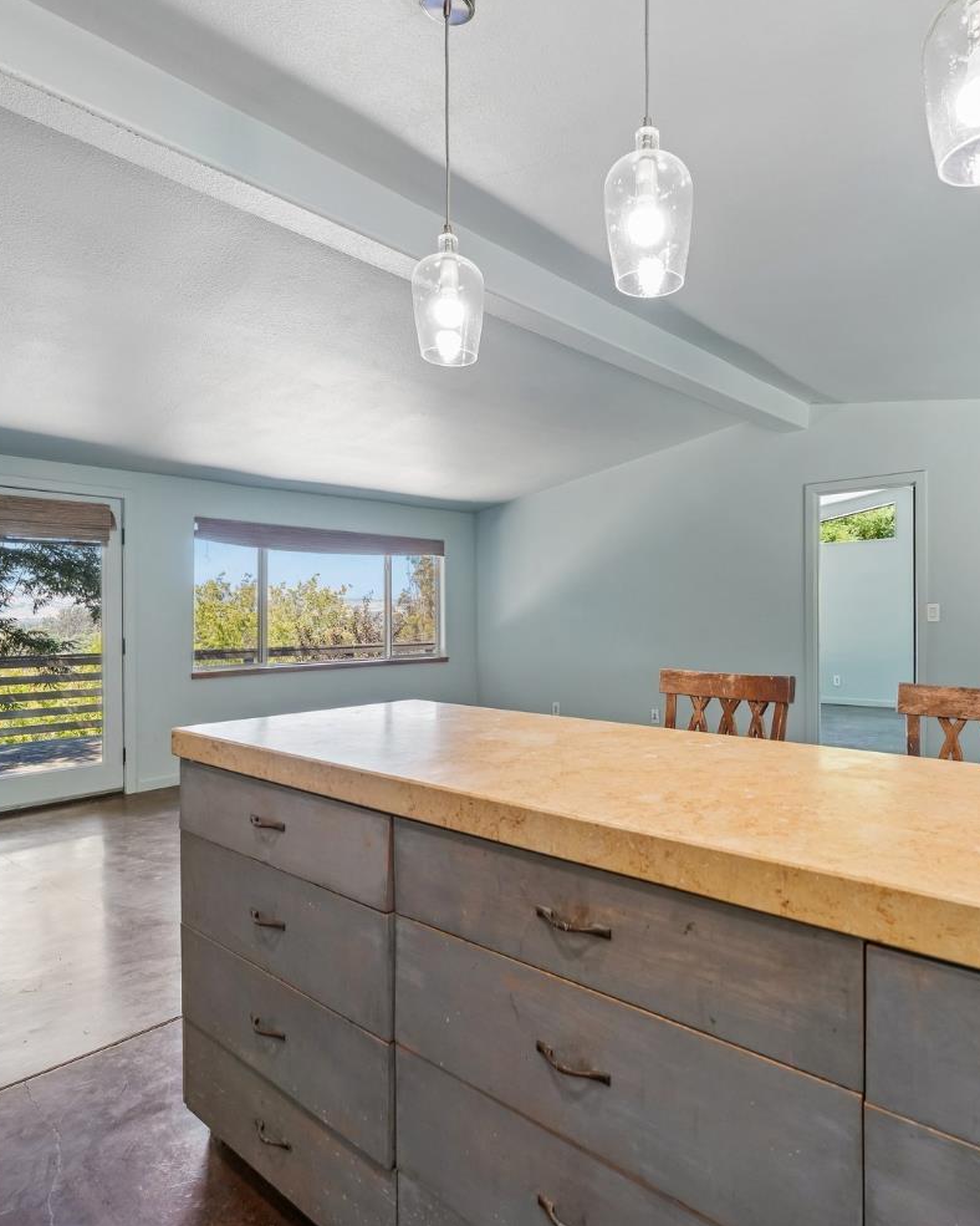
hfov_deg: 67.0
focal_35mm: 20
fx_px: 725
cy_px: 617
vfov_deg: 80.4
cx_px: 617
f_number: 8
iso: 640
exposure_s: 1/20
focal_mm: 14
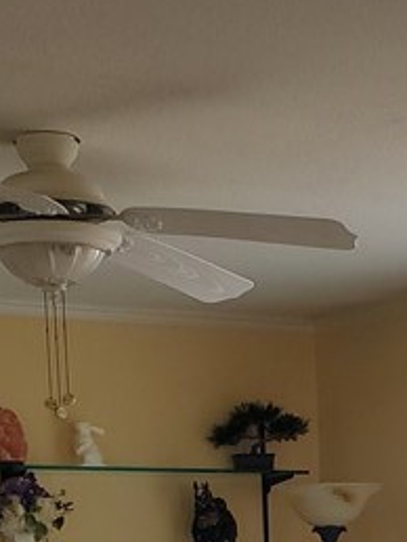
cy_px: 847
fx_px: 1612
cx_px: 350
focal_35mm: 103
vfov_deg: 17.0
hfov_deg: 14.3
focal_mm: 4.3
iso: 64
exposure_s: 1/60
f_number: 2.4
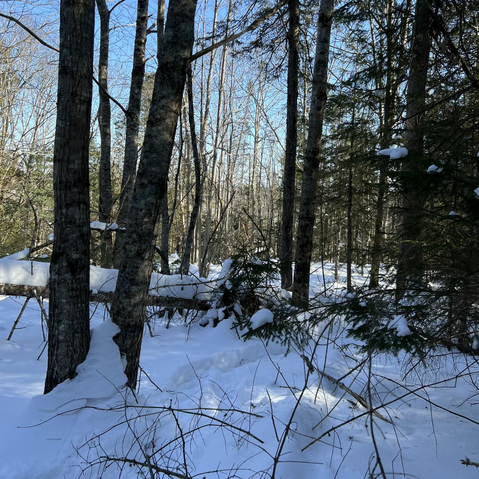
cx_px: 238
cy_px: 203
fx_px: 485
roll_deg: -3.1
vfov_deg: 52.3
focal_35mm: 31
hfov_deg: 52.5
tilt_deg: -1.1
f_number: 1.5
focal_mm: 5.7
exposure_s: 1/1079
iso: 50
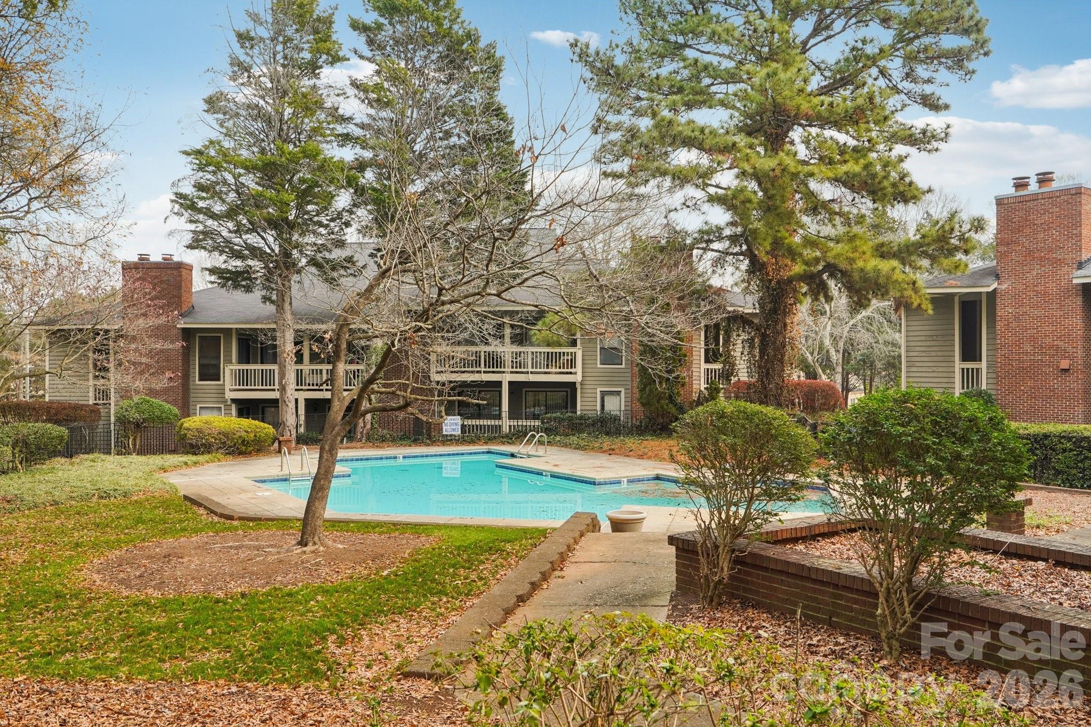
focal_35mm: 30
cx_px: 546
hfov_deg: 61.9
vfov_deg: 43.6
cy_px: 364
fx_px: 909
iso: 250
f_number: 8
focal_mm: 20
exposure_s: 1/30
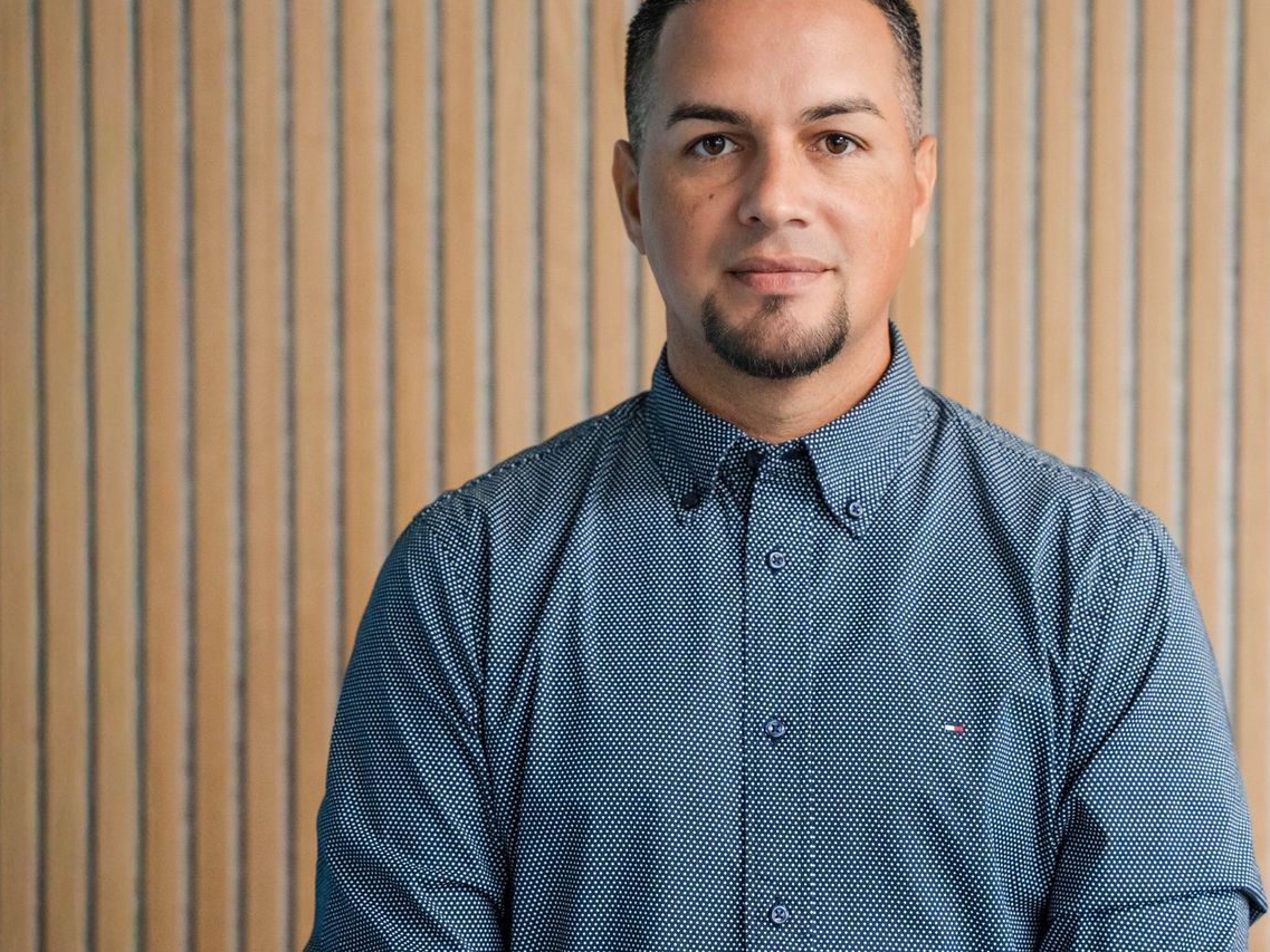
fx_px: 3816
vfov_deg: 14.2
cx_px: 779
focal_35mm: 104
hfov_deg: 18.9
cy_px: 479
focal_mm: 70
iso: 4000
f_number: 2.8
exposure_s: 1/250
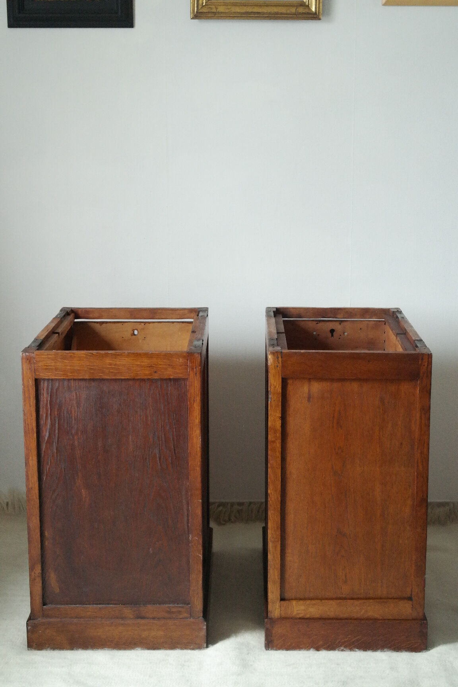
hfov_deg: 23.4
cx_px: 229
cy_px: 344
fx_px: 1107
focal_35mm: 58
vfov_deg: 34.5
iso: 3200
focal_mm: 38
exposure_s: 1/30
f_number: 5.6
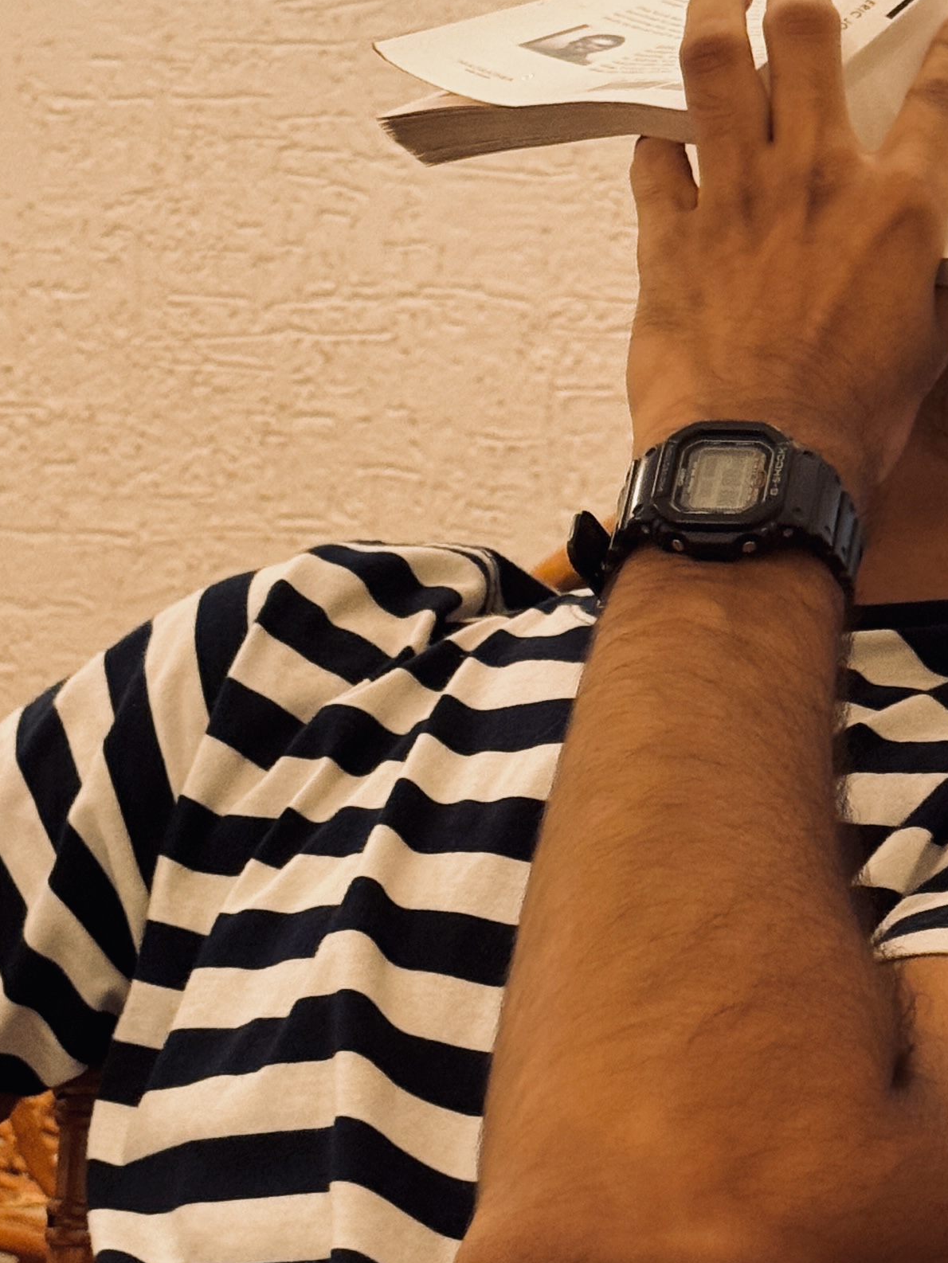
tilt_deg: -6.7
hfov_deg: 12.2
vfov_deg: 16.1
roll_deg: +2.1
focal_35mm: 122
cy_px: 685
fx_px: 4454
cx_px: 478
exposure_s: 1/33
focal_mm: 6.76
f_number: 1.78
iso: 250
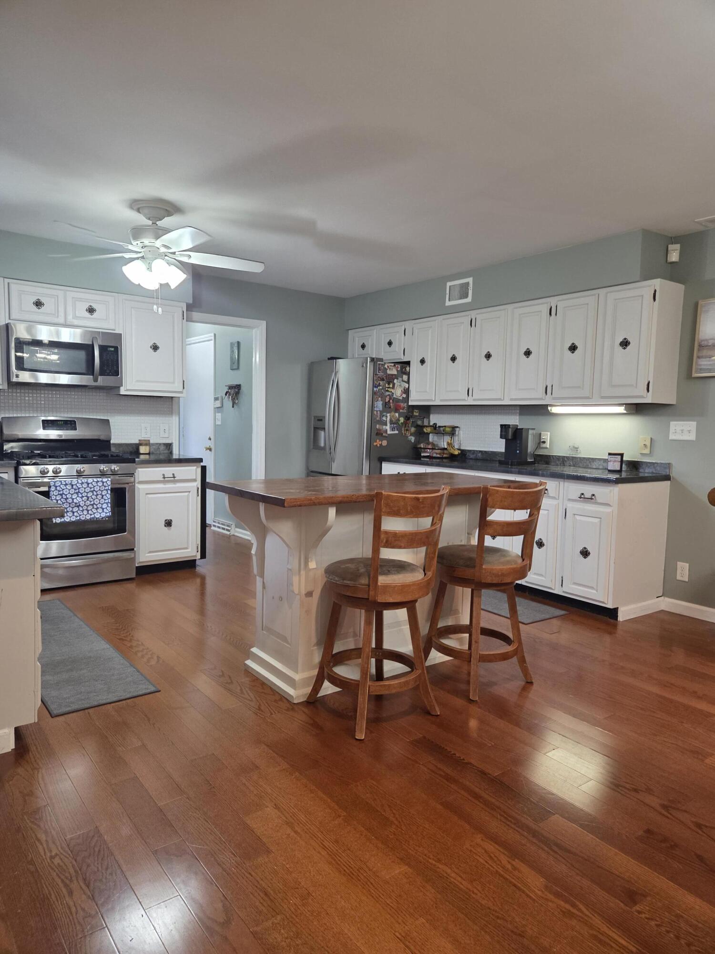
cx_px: 358
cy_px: 477
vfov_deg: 73.9
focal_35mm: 23
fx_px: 633
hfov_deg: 58.9
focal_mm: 5.4
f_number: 1.8
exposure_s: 1/120
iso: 320
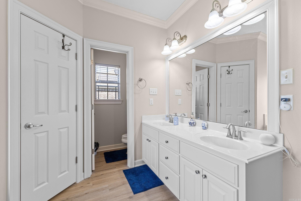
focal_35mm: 15
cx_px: 150
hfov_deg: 100.4
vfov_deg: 77.3
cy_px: 100
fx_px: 125
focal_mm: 10
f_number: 9
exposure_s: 1/5
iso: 200
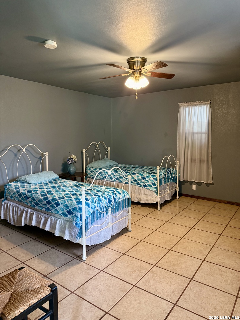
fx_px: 222
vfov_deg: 71.6
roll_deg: +0.8
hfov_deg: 56.8
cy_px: 160
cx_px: 120
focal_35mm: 24
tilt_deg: -4.3
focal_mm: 6.76
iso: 400
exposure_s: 1/60
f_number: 1.78
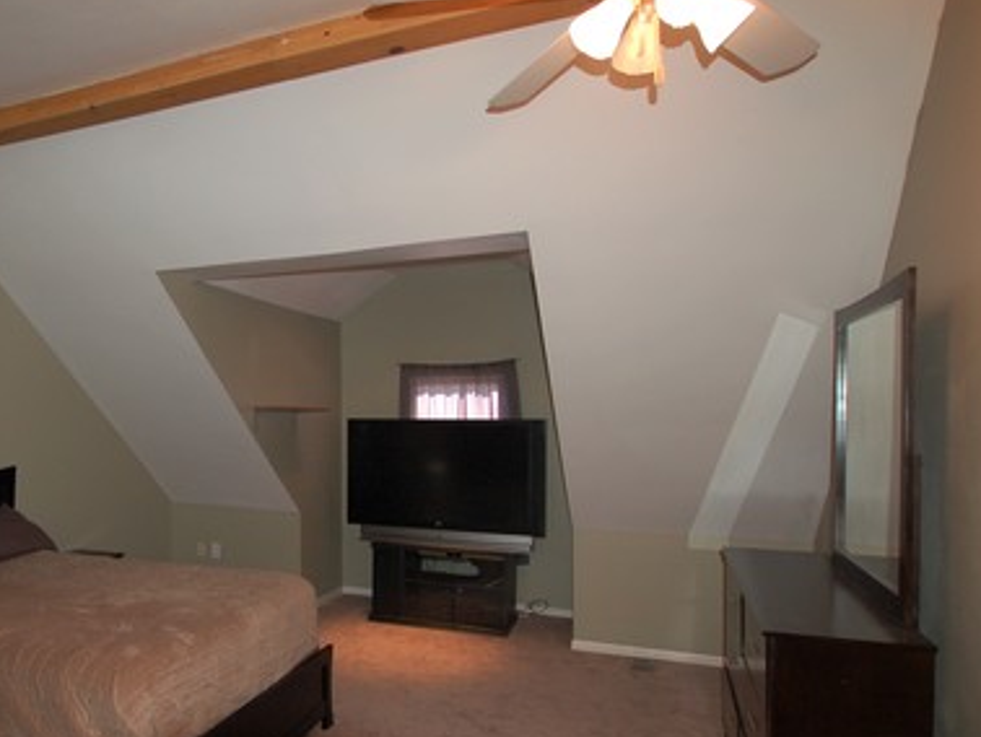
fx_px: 760
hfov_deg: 62.9
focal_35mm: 27
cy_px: 433
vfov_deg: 51.5
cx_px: 280
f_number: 3.5
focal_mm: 11
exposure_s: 1/60
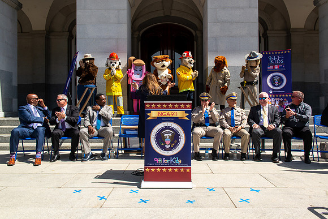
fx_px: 257
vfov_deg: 46.1
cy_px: 110
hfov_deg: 65.1
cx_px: 164
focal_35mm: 28
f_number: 8
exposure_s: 1/320
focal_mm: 28
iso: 100
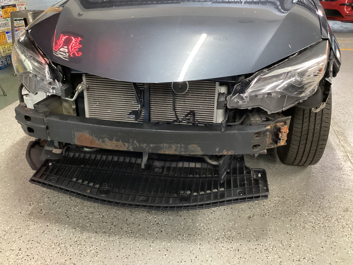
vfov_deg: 45.4
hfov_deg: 58.4
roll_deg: +0.2
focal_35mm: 31
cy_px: 132
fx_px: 316
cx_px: 176
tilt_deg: -27.3
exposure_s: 1/30
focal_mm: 3.3
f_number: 2.4
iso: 500
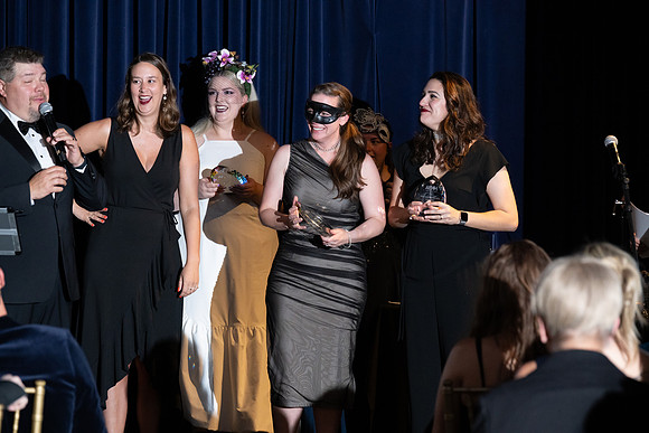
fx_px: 2705
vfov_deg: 9.2
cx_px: 324
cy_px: 216
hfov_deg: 13.7
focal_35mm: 150
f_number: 5
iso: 2500
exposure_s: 1/200
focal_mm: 150
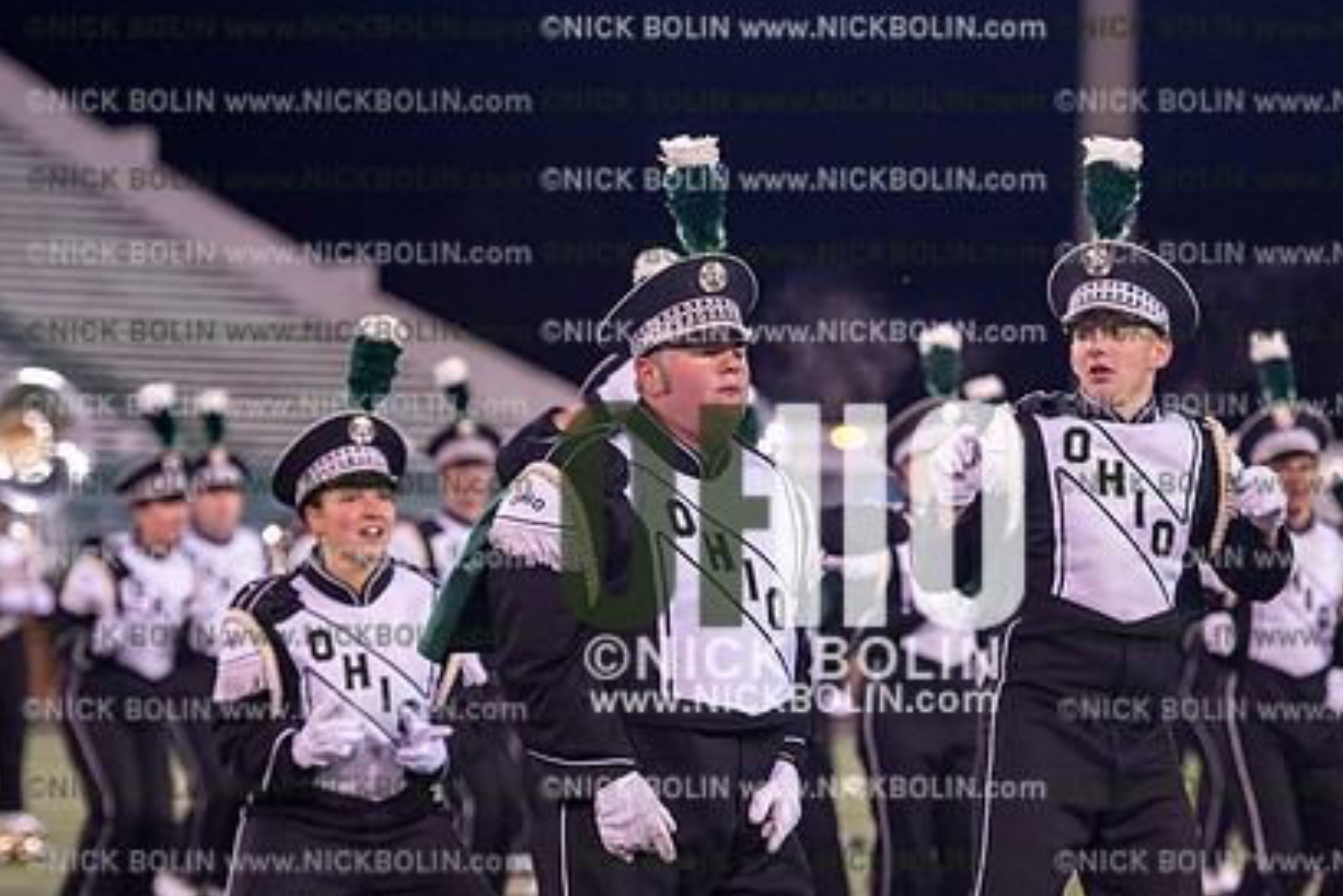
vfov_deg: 8.1
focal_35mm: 170
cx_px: 791
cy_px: 560
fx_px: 6344
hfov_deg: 12.1
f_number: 2.8
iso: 2500
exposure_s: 1/1250
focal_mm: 120
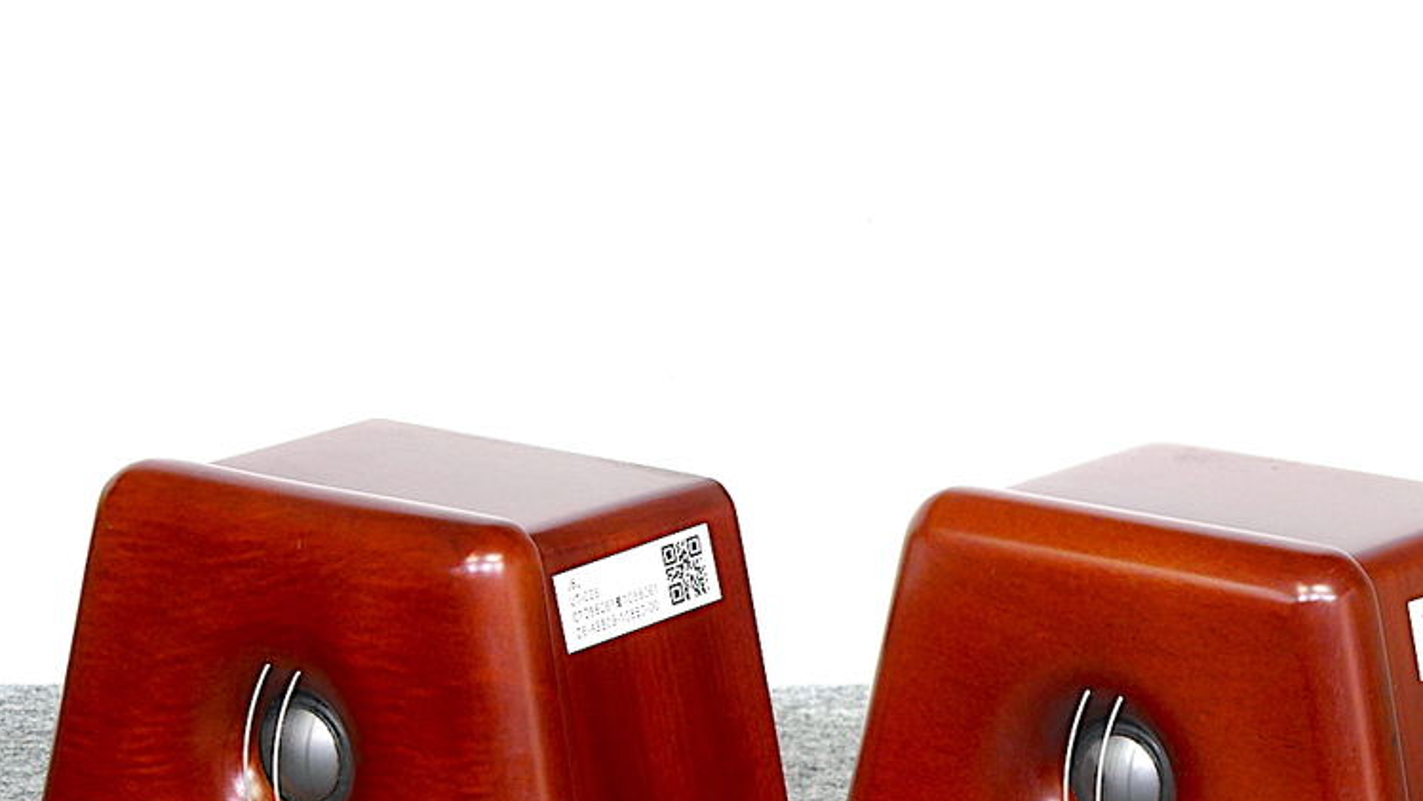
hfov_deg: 10.2
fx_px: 7963
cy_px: 670
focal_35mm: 211
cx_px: 845
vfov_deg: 5.8
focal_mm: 27.1
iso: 100
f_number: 5.4
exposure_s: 1/3.2
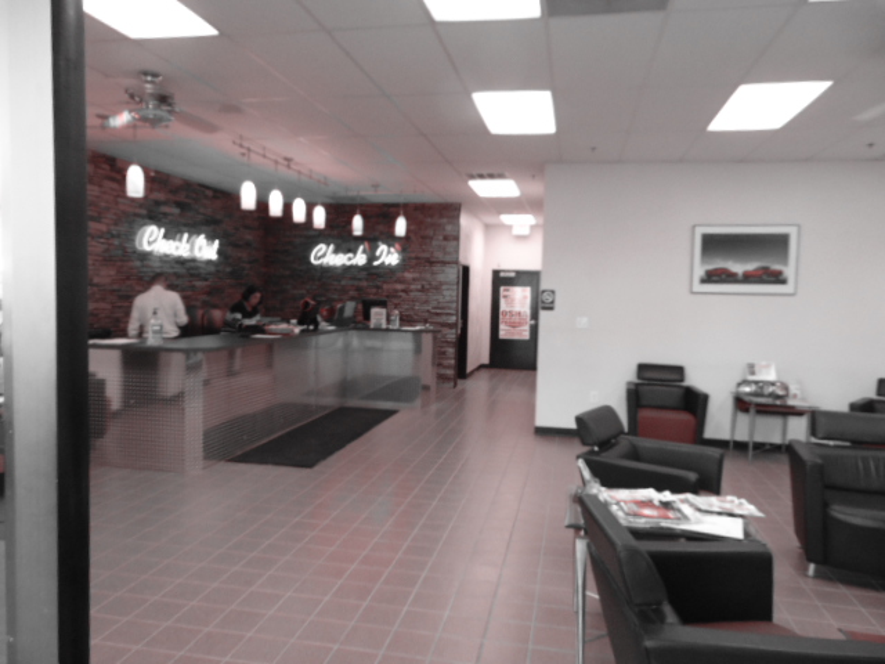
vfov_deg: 54.9
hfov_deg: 69.4
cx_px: 442
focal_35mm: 25
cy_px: 332
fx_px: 639
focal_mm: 4.5
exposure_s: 1/30
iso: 200
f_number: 3
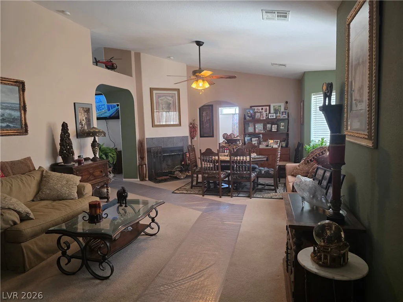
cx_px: 202
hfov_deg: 73.9
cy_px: 151
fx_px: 268
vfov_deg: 58.9
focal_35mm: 23
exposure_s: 1/120
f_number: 1.7
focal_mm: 6.3
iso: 320
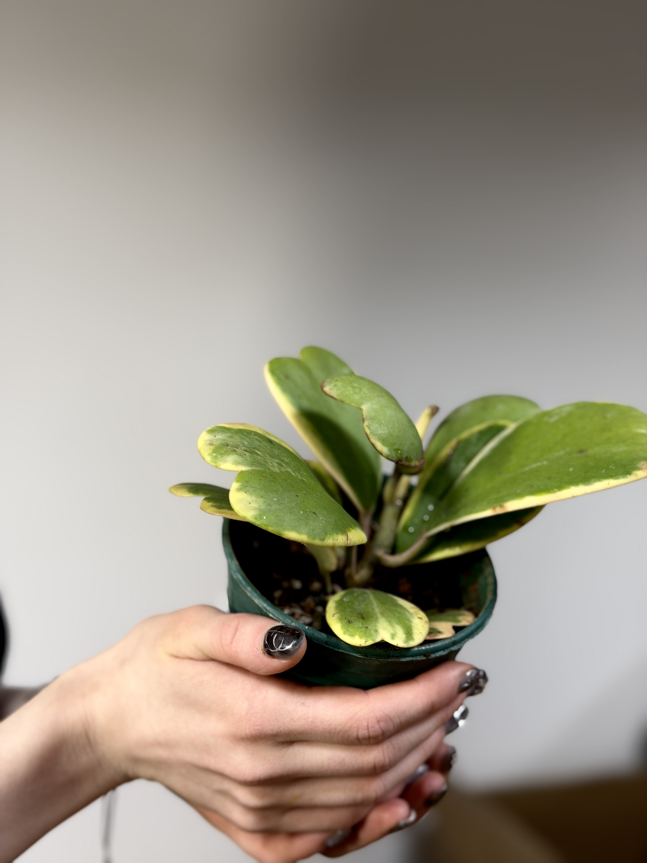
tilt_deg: -6.2
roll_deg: -0.7
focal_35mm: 48
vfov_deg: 39.7
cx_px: 324
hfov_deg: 30.3
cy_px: 432
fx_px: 1196
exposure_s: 1/98
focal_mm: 6.76
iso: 100
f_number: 1.78
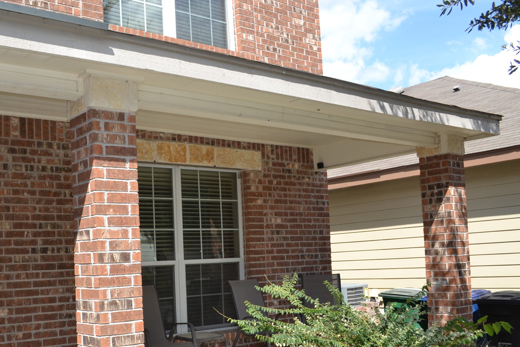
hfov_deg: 48.4
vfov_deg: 33.8
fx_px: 563
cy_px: 238
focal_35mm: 39
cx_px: 159
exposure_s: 1/200
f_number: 7.1
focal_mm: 18
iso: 100
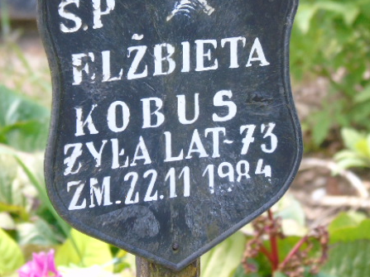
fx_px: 4253
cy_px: 103
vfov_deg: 3.7
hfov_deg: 5.0
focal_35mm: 398
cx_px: 157
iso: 400
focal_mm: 50
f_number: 4.9
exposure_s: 1/80
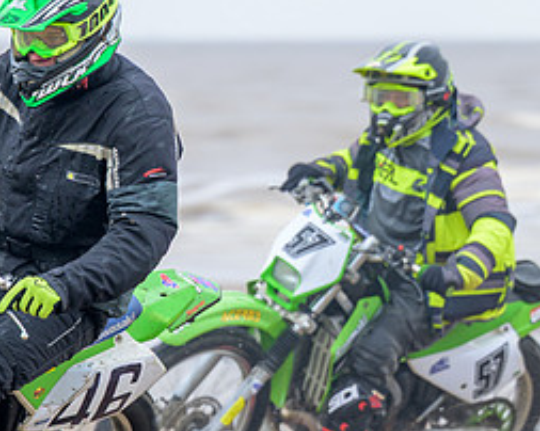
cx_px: 72
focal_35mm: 485
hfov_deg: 4.0
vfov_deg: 3.2
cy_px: 287
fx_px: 7745
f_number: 4
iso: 110
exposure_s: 1/200
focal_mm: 140
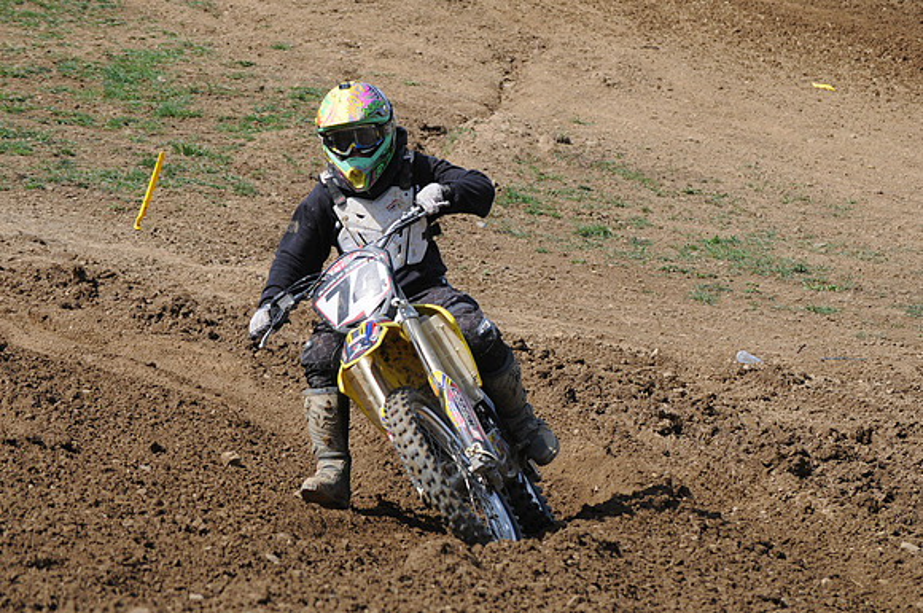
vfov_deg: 7.5
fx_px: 4685
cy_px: 306
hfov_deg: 11.3
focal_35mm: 183
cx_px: 462
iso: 400
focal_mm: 122
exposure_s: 1/1000
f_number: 9
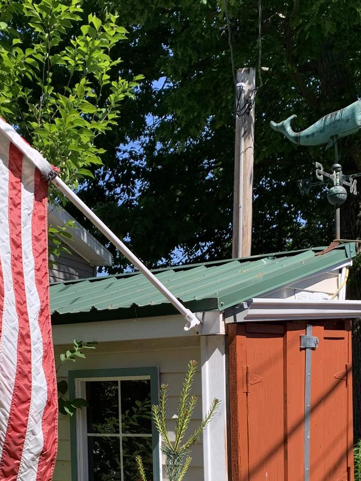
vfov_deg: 33.8
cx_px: 138
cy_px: 427
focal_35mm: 54
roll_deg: +0.3
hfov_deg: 27.0
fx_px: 751
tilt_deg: -0.6
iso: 25
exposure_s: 1/1076
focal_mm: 4.25
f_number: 1.8
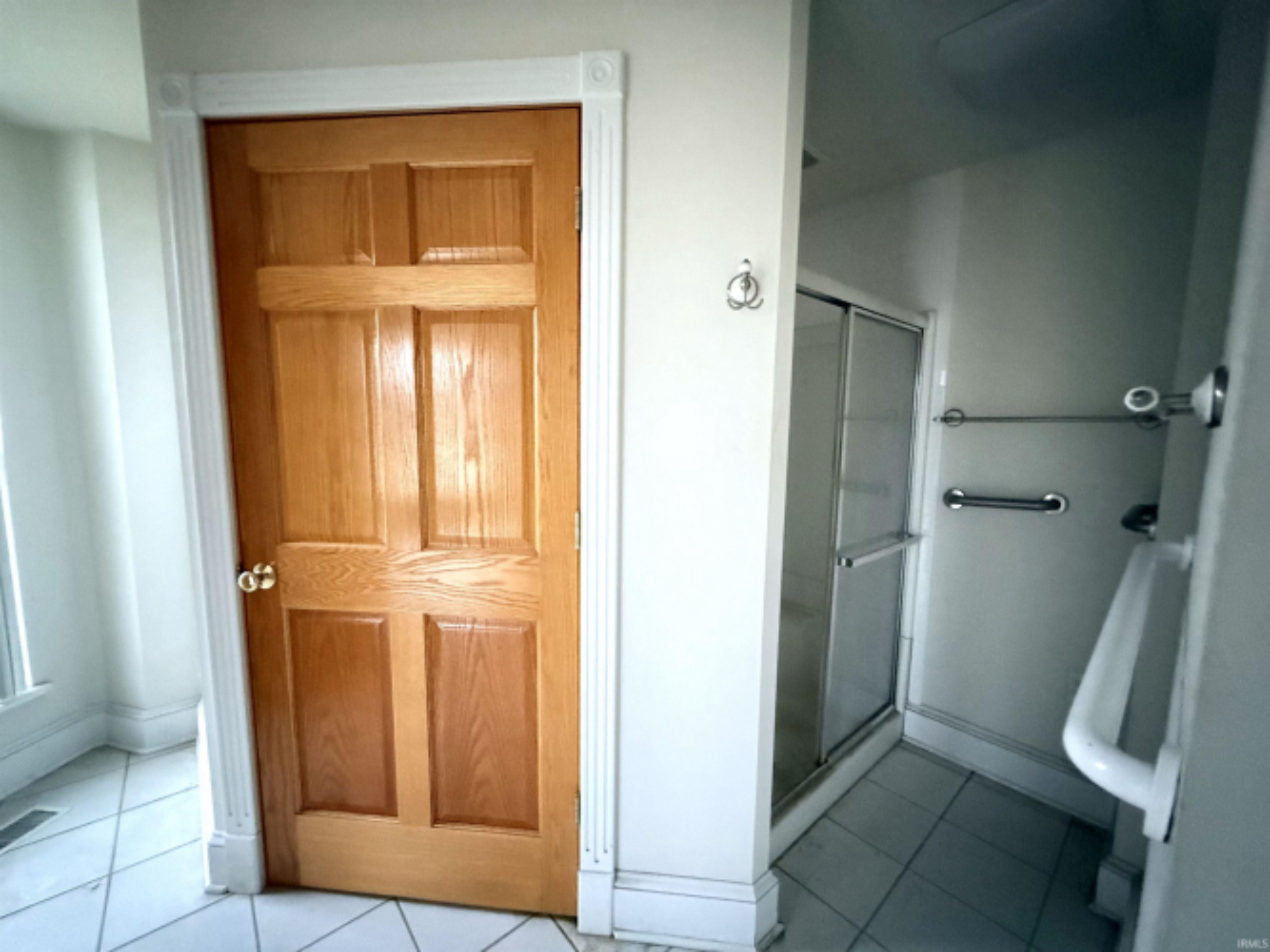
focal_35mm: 14
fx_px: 514
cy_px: 476
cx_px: 635
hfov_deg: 102.1
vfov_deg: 85.7
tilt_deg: -6.9
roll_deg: -2.5
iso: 1250
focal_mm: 2.22
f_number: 2.2
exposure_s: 1/28
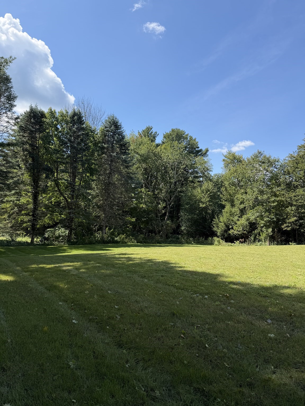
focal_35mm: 24
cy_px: 203
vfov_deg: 71.6
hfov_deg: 56.8
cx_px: 152
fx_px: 282
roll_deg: -0.9
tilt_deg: +4.3
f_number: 1.78
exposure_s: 1/2611
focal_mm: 6.76
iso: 80
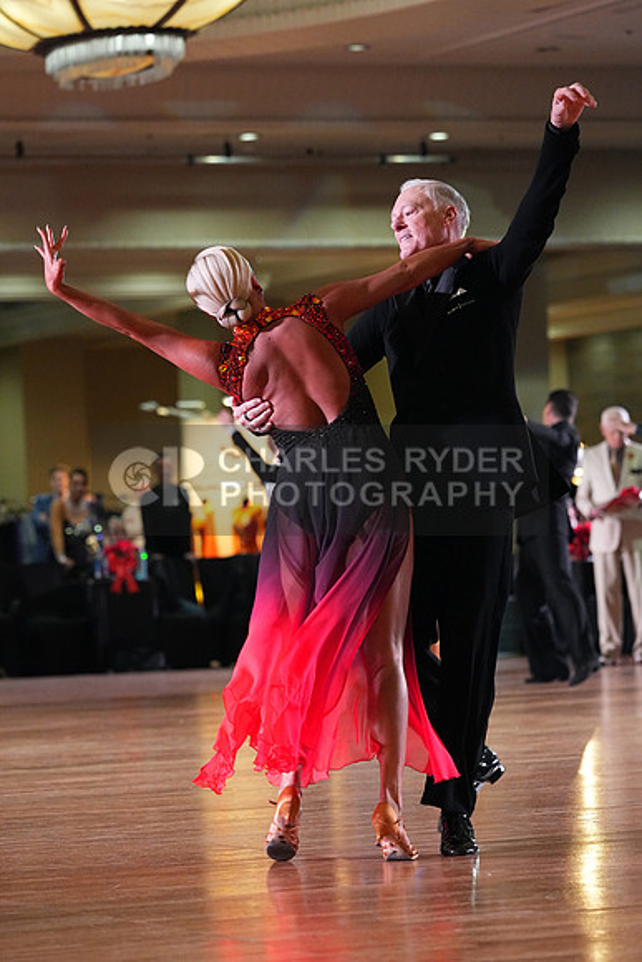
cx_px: 321
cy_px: 481
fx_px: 4117
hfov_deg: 8.9
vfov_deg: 13.3
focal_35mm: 154
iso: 6400
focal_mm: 154
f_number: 4.5
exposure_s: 1/400
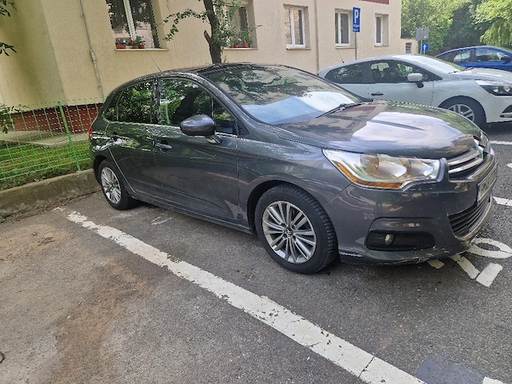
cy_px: 192
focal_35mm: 23
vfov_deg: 58.9
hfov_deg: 73.9
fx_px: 340
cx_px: 256
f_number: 1.8
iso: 50
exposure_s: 1/263
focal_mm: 5.4
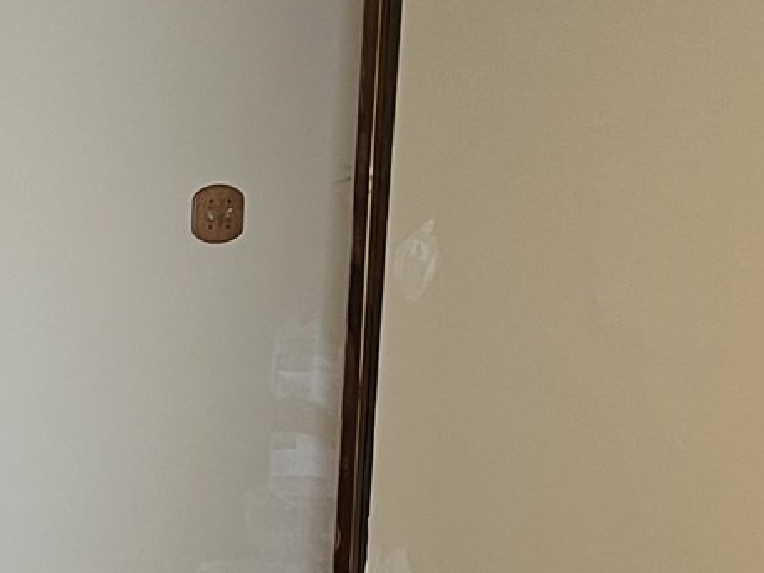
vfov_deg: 12.6
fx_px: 2582
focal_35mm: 117
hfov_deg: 15.8
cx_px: -275
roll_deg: -0.8
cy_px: 502
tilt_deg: -9.0
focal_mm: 5.7
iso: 100
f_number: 1.5
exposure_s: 1/60
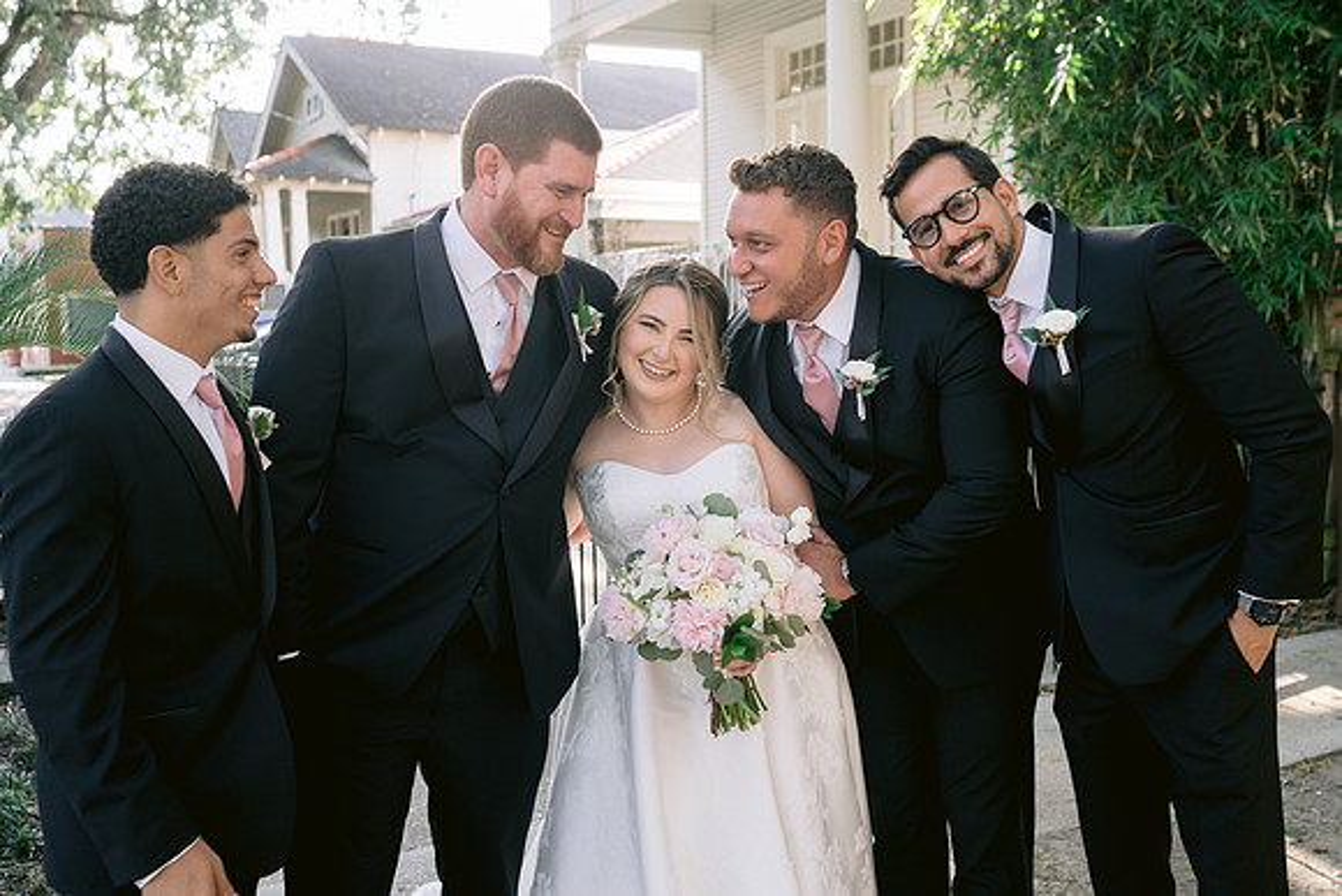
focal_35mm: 38
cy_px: 444
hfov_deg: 51.1
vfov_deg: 35.3
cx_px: 667
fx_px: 1405
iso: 400
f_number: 4
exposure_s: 1/250
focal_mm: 35
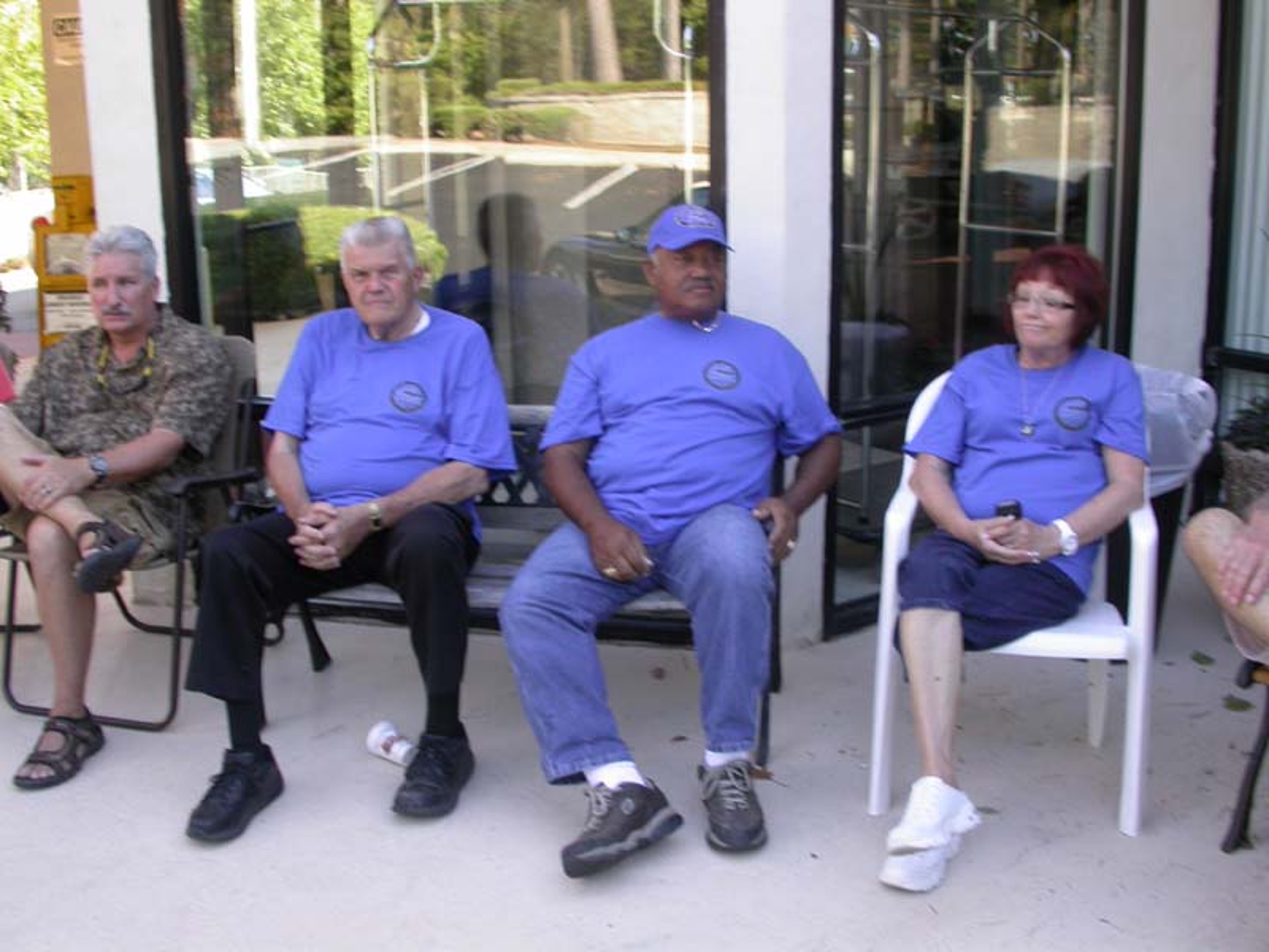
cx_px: 634
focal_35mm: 38
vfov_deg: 37.7
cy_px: 476
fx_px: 1393
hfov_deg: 49.0
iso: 100
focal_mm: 7.85
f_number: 3.7
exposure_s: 1/74.5
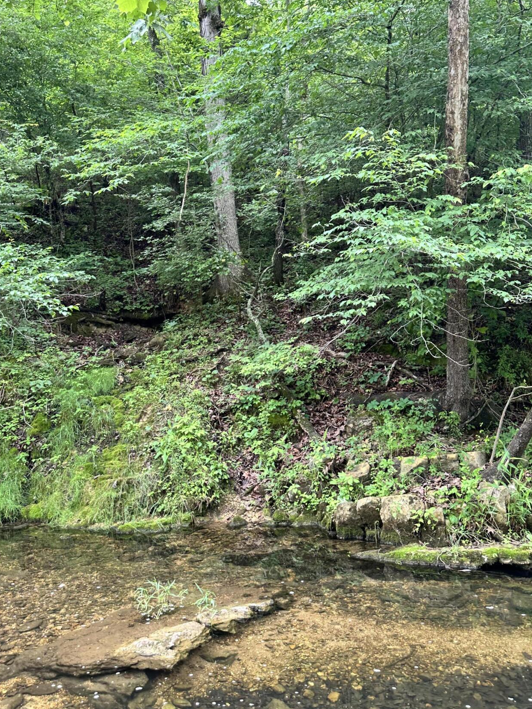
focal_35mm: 29
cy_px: 341
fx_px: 594
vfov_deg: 61.6
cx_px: 213
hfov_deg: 47.9
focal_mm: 6.86
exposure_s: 1/121
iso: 64
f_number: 1.78
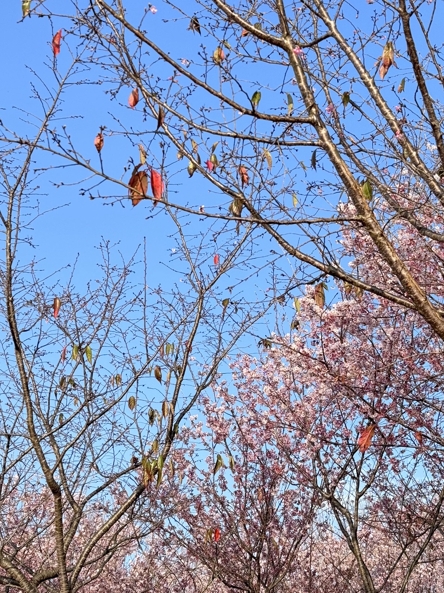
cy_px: 244
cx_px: 234
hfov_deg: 24.0
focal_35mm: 61
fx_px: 1043
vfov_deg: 31.6
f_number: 1.78
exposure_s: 1/1637
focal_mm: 6.86
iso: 64
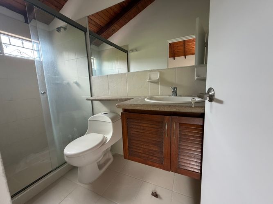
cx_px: 136
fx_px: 110
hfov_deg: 102.1
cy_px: 102
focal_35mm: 14
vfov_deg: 85.7
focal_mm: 2.22
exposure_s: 1/121
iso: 250
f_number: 2.2
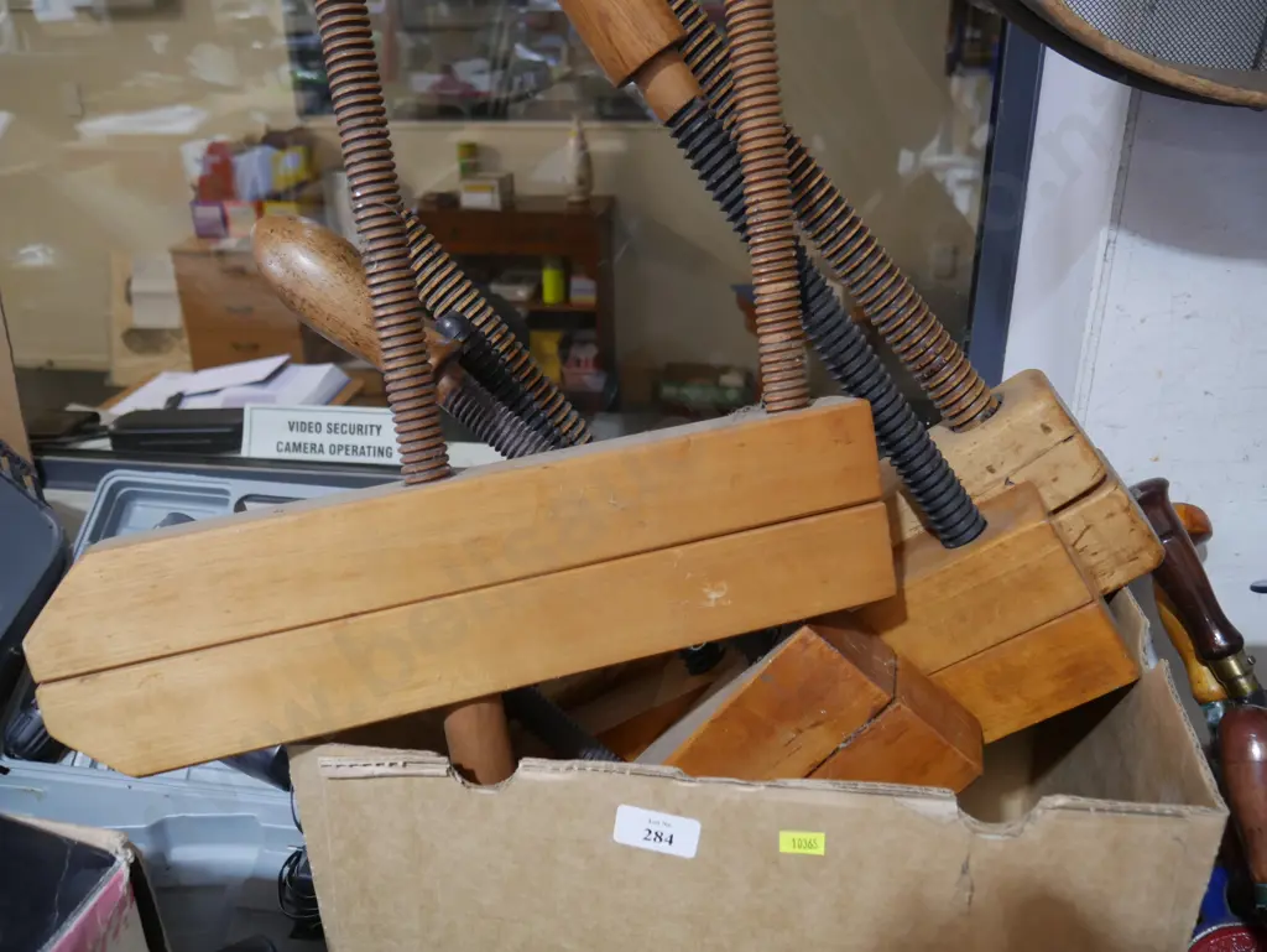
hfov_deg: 63.4
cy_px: 476
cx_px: 634
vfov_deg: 49.8
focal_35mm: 28
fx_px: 1025
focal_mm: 14
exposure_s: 1/60
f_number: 3.5
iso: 640
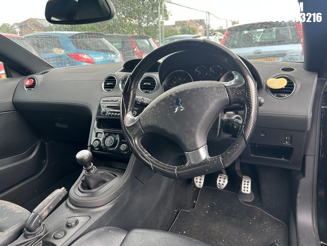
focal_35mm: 26
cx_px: 164
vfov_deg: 53.1
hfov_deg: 67.3
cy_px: 123
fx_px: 246
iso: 50
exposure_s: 1/121
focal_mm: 5.7
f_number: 1.5
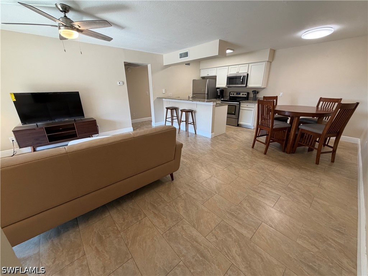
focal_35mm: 14
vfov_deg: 85.7
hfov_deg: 102.1
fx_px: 149
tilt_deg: -18.8
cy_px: 138
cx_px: 184
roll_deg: +1.0
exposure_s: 1/120
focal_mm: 2.22
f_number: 2.2
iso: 200
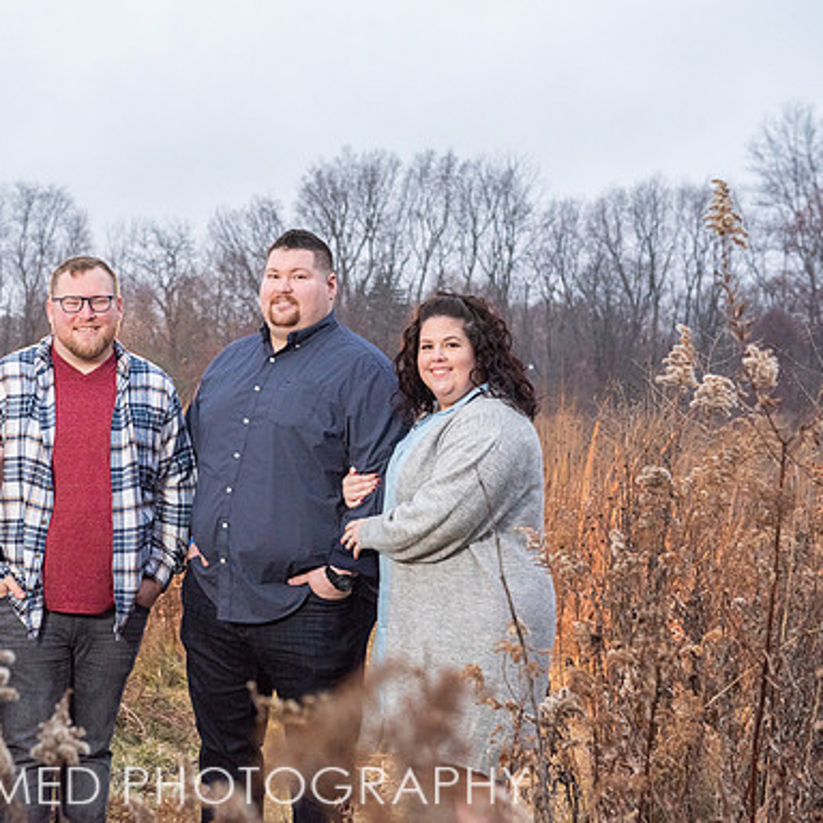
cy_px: 413
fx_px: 2044
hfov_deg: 22.6
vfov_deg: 22.8
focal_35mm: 76
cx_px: 234
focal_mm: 58
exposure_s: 1/200
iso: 2000
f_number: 5.6
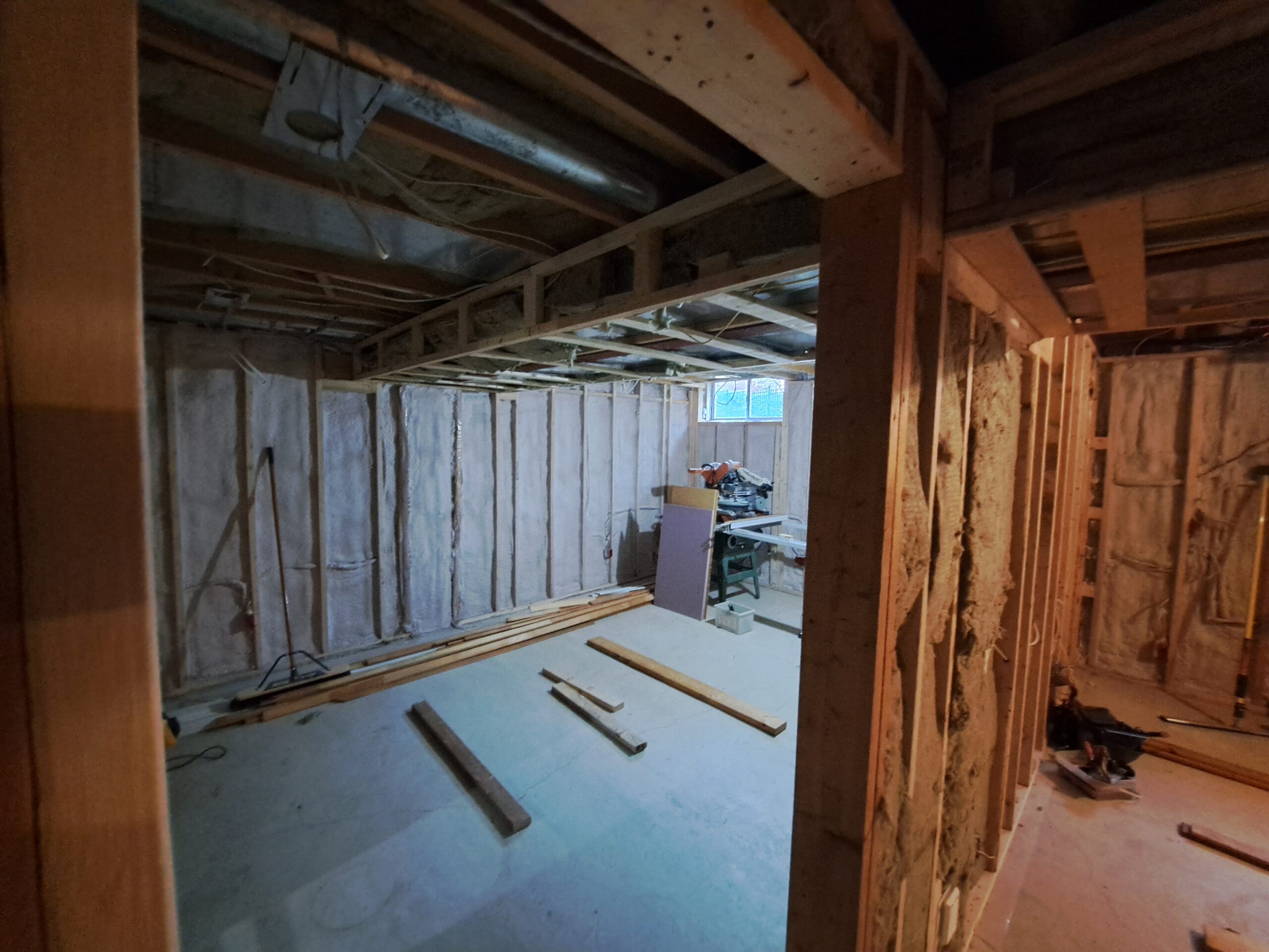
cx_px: 634
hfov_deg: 106.2
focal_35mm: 13
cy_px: 476
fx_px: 477
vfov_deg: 89.9
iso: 640
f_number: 2.2
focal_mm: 1.74
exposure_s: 1/20
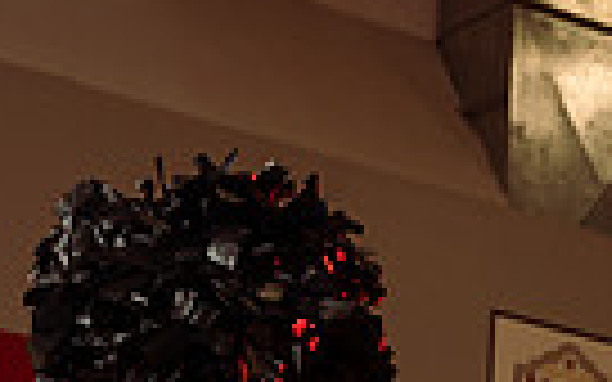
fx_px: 2368
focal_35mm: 142
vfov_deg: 8.3
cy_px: 980
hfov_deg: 14.5
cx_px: 32
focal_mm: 42
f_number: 6.3
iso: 250
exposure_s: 1/250
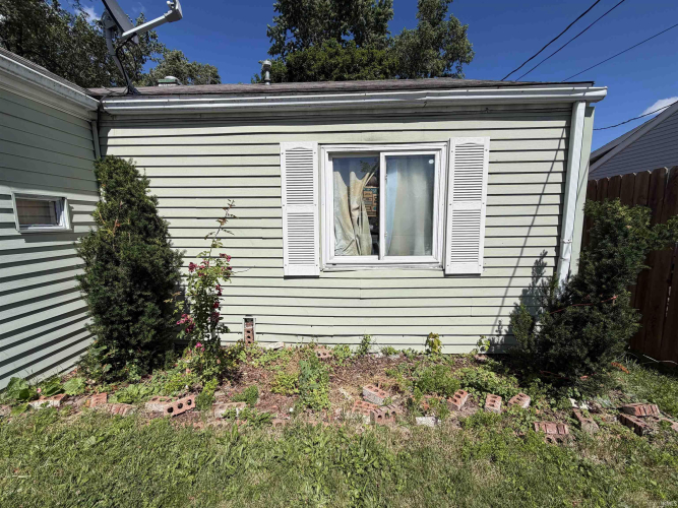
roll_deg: +0.3
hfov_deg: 102.1
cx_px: 339
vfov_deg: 85.7
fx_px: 274
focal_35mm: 14
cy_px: 254
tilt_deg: -7.7
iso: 20
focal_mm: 2.22
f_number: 2.2
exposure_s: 1/1235
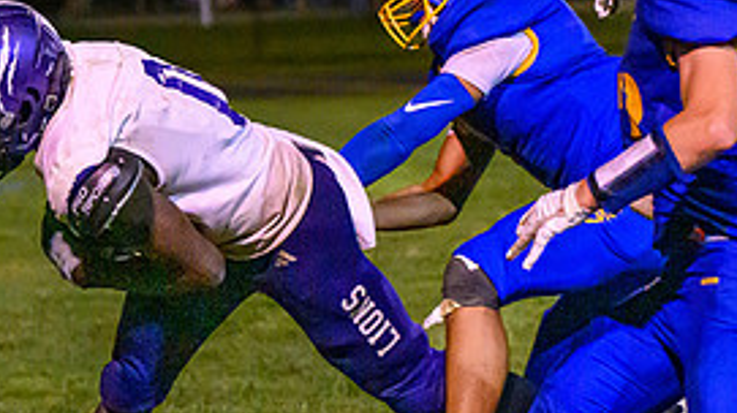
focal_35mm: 245
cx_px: 251
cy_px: 272
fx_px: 4785
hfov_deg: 8.8
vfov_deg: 4.9
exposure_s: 1/2000
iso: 10000
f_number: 2.8
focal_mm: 82
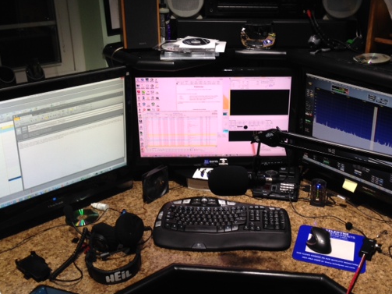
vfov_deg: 34.2
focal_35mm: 42
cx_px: 223
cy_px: 120
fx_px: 476
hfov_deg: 44.7
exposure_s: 1/40
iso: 50
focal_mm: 4.12
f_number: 2.4
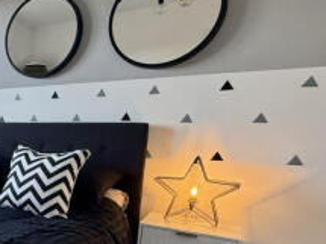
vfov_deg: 36.9
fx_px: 358
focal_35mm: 38
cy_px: 178
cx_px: -52
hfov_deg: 38.3
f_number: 2.2
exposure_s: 1/99
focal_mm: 2.22
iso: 250
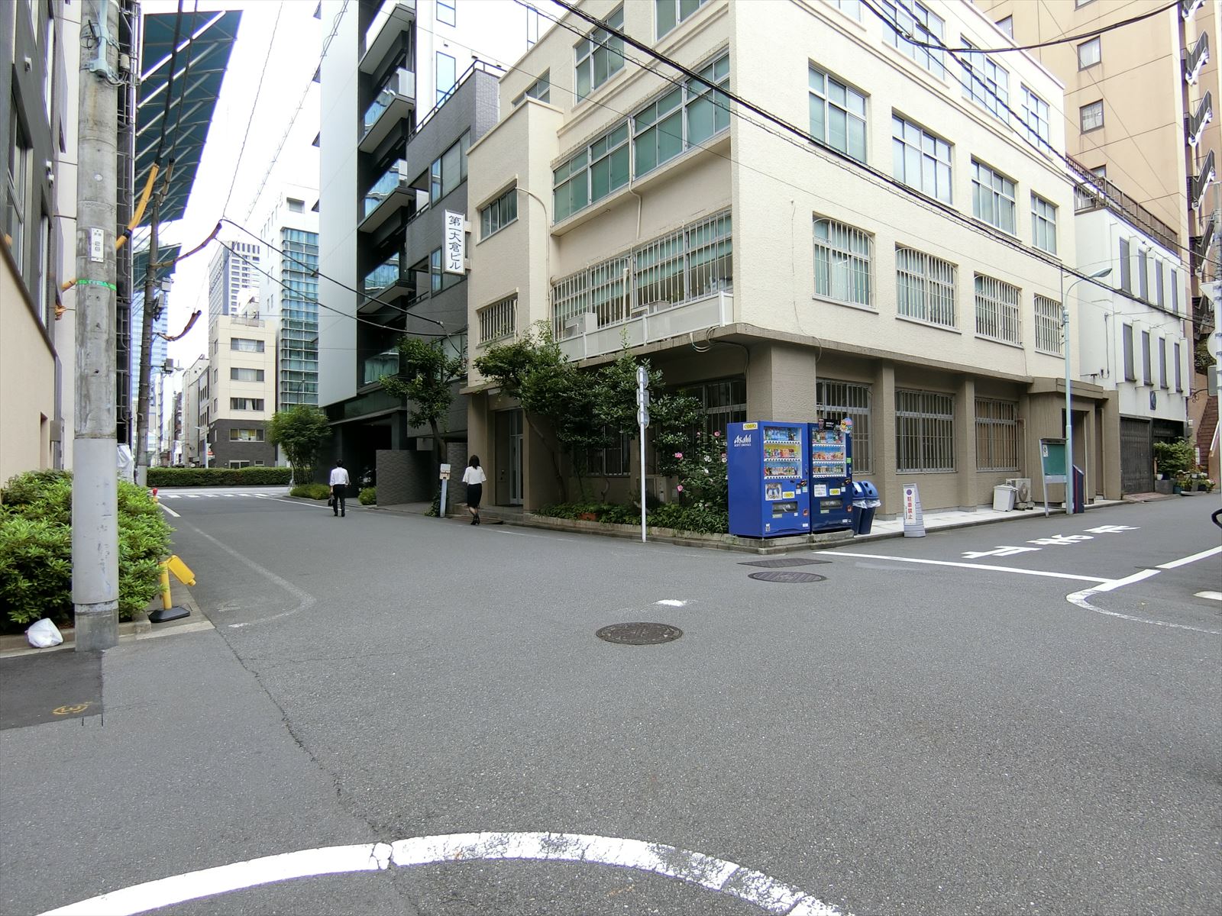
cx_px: 611
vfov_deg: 68.7
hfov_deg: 84.7
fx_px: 671
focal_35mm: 19
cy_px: 458
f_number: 2.7
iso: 80
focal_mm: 4.06
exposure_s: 1/250
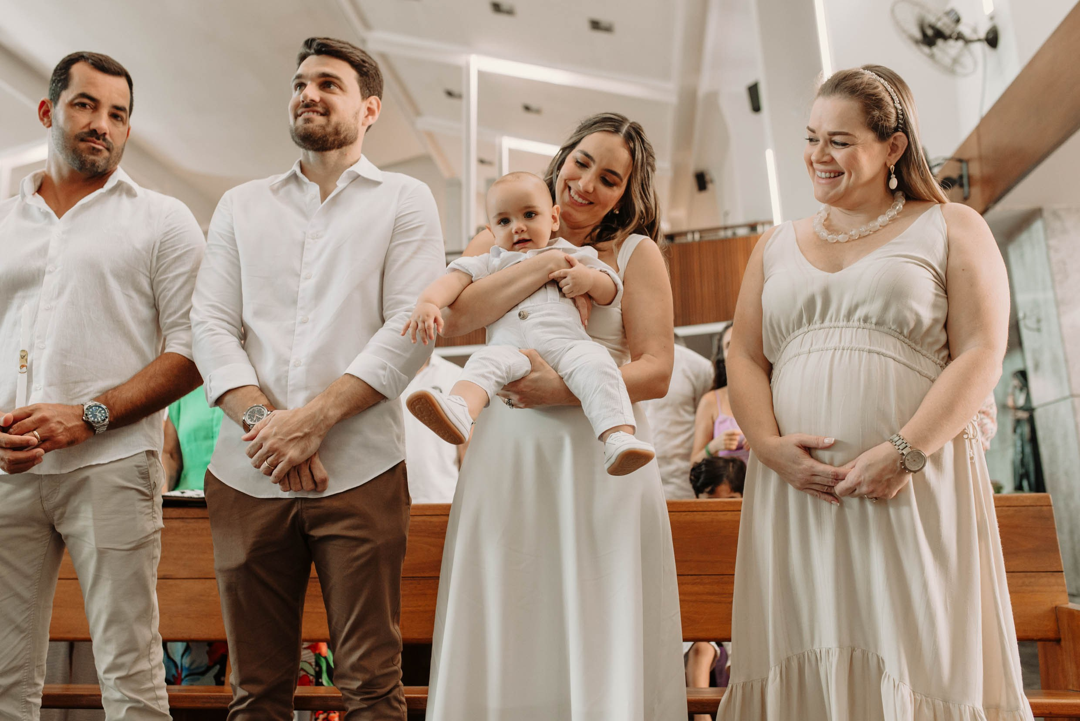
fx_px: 1050
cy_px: 360
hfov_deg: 54.4
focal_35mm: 35
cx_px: 540
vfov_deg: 37.9
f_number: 3.3
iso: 800
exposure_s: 1/250
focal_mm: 35
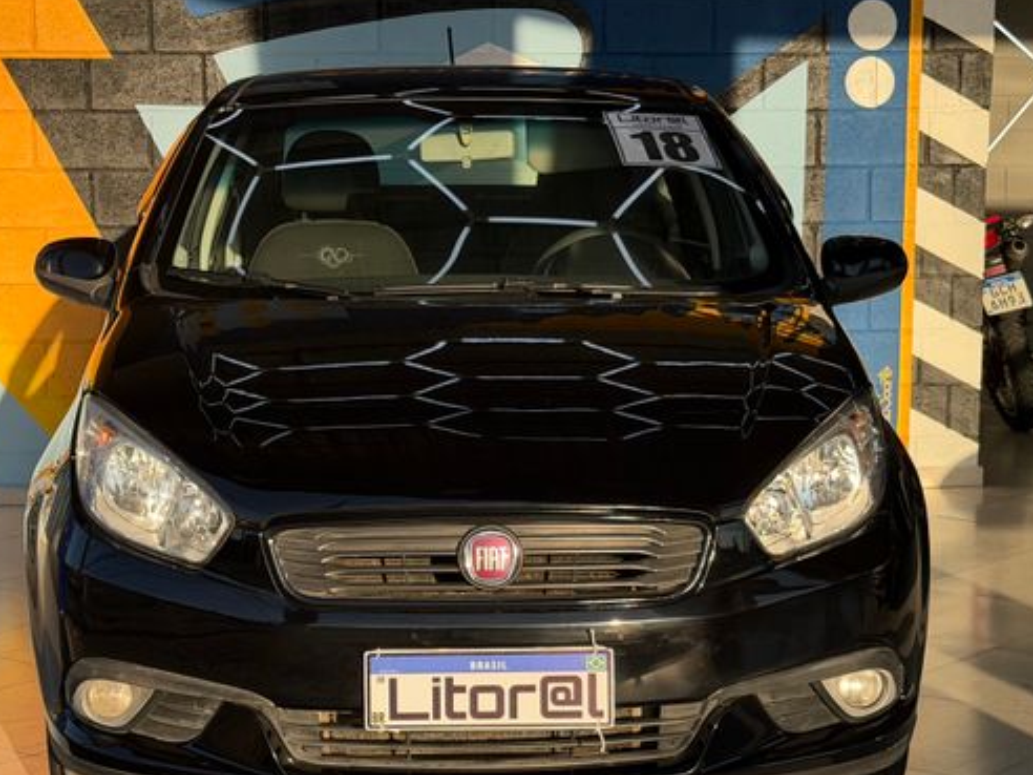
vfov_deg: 19.6
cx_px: 506
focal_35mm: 75
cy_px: 479
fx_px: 2238
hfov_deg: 26.0
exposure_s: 1/1642
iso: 100
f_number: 1.78
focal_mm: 6.76
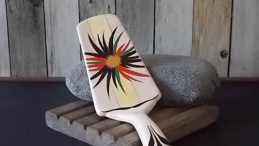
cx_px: 129
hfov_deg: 29.0
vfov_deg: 16.5
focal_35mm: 73
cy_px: 97
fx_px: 502
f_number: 5.3
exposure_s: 1/60
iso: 800
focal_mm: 11.8
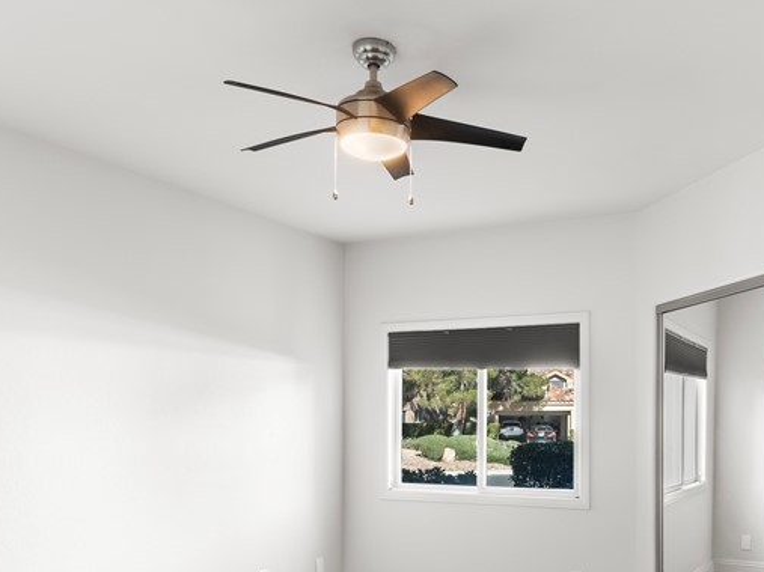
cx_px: 518
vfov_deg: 39.7
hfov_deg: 51.5
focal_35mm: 35
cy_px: 421
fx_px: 772
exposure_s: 1/4
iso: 400
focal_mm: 17
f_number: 8
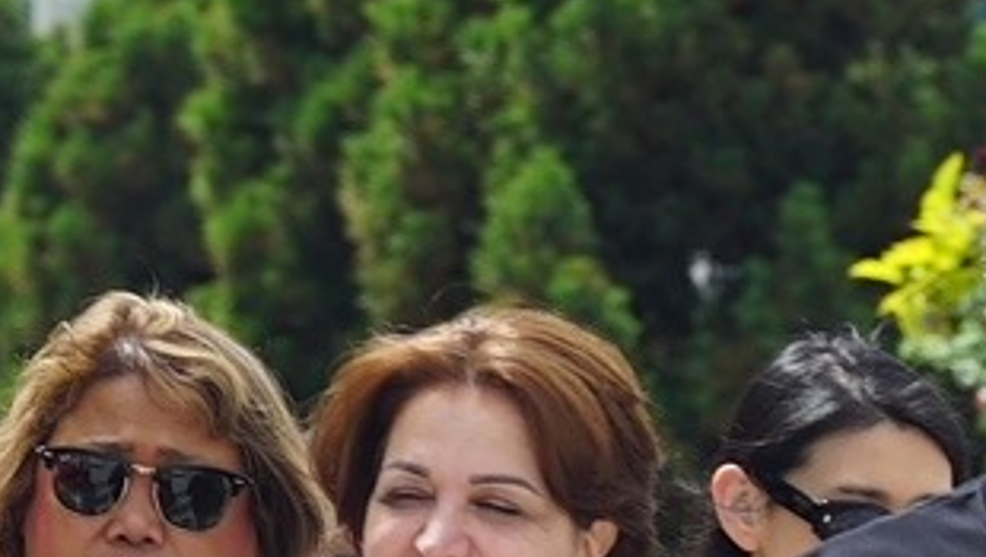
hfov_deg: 2.1
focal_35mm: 1031
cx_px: -1352
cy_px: 535
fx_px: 26979
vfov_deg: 1.2
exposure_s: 1/200
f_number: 8
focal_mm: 144
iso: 100
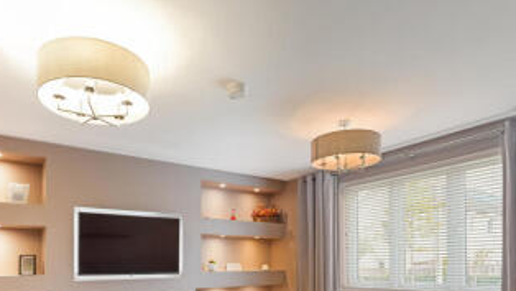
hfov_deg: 69.5
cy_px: 259
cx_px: 223
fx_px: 370
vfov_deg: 40.0
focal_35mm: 27
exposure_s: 1/2.5
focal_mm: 17
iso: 400
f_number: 8
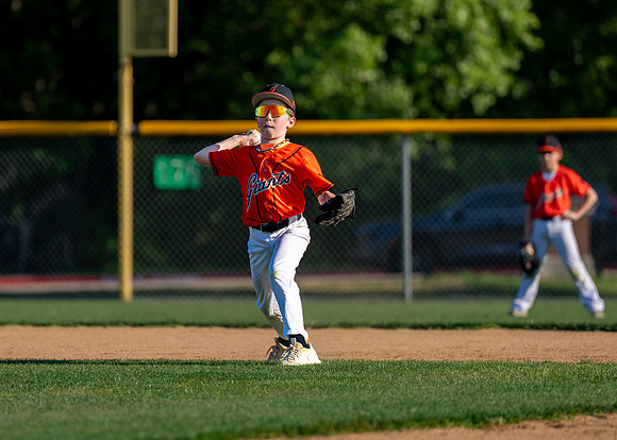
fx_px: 6717
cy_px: 206
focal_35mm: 383
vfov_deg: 3.8
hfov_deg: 5.3
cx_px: 214
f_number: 2.8
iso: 160
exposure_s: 1/3200
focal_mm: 200
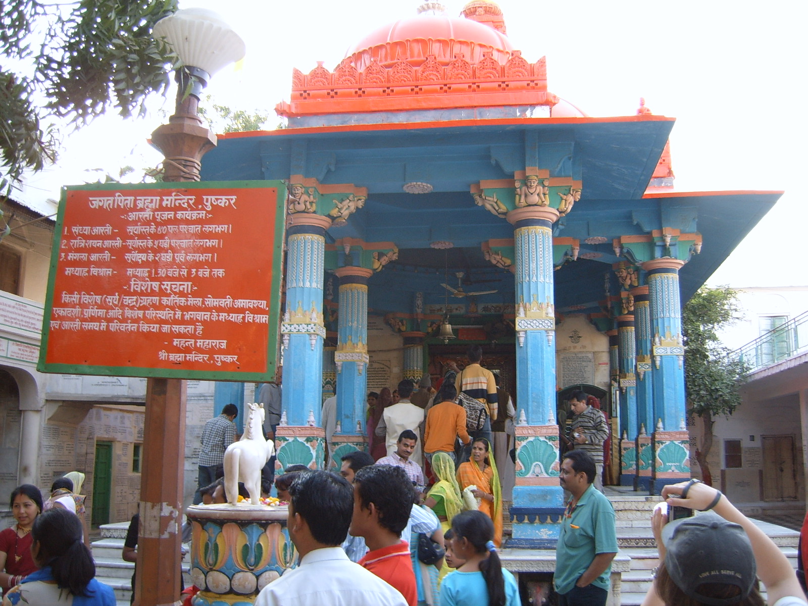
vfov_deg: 40.7
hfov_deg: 52.6
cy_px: 303
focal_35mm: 35
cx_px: 404
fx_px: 817
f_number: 2.8
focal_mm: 5.8
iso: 50
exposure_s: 1/60
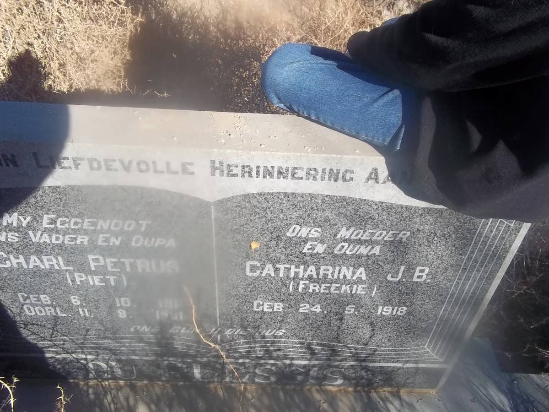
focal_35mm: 32
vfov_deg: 44.2
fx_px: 508
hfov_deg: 56.8
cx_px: 274
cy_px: 206
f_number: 5.5
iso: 80
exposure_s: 1/250
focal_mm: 5.7
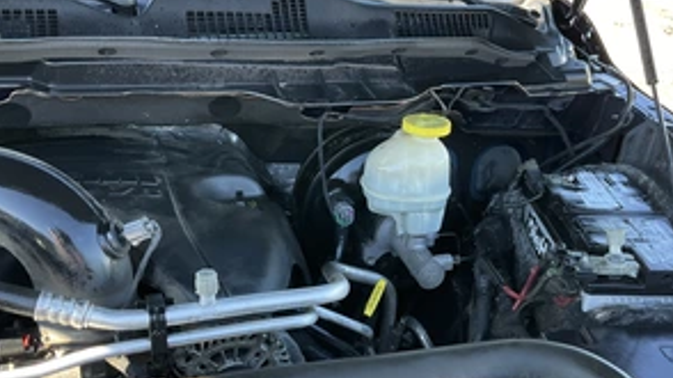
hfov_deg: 47.0
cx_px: 417
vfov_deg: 27.5
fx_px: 767
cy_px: 252
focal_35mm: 43
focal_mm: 3
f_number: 1.8
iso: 40
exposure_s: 1/122
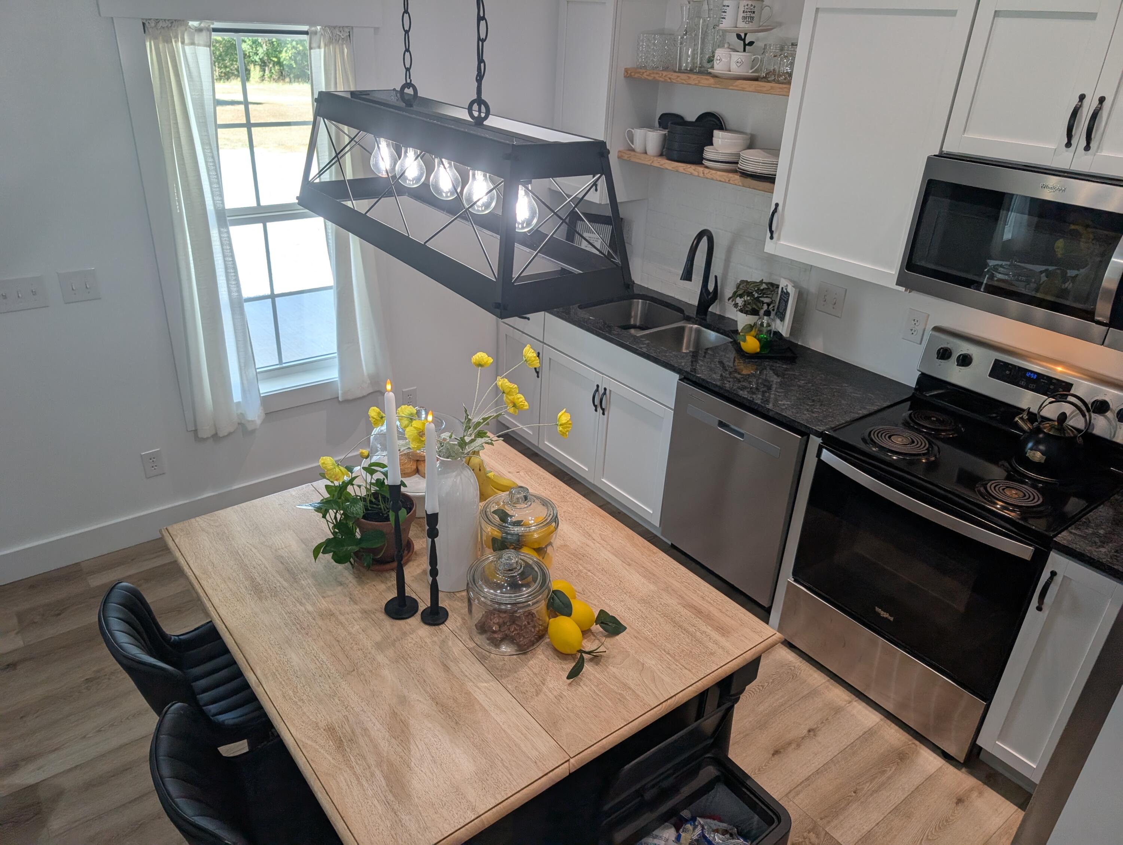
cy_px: 422
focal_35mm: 24
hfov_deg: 71.5
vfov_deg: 56.9
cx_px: 562
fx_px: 780
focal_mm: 6.9
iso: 27
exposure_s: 1/120
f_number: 1.68
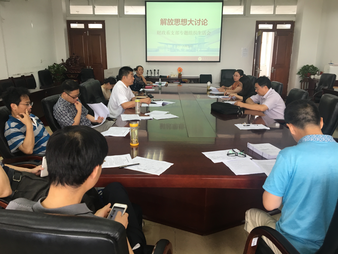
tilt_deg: -13.5
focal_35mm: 29
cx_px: 169
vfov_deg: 48.2
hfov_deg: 61.7
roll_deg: +0.6
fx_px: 283
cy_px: 127
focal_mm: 4.15
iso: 40
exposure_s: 1/33
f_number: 2.2
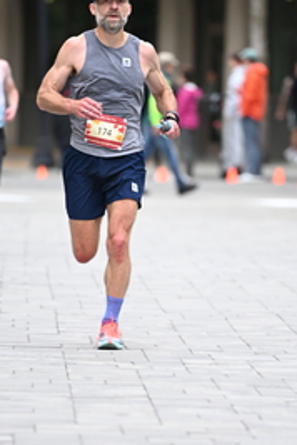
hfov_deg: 3.3
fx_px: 5098
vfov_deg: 5.0
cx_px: 171
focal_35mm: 412
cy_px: 255
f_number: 2.8
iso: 1600
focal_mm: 200
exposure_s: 1/1250
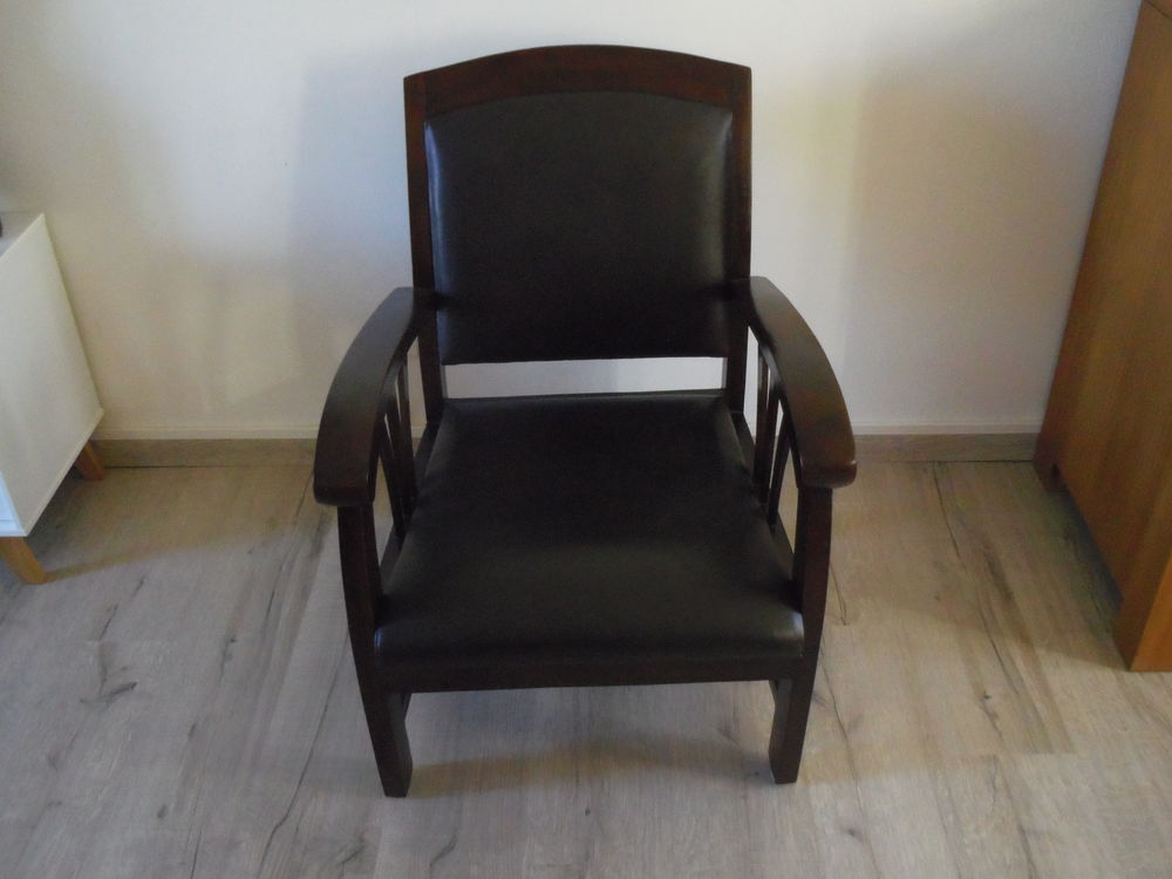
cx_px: 586
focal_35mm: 36
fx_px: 1219
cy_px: 440
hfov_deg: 51.4
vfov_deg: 39.7
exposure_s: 1/50
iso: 640
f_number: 4.5
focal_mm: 6.4
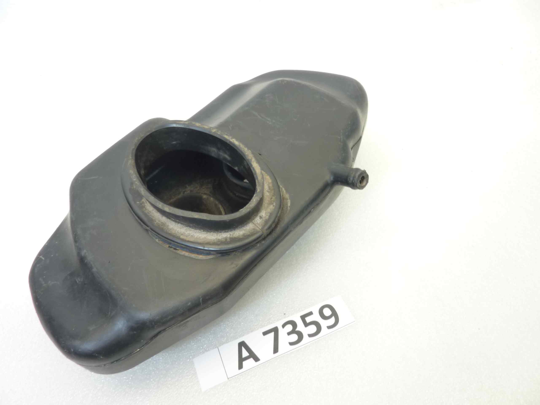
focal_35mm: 25
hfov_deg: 69.4
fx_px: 390
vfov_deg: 54.9
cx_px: 270
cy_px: 202
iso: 125
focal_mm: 4.1
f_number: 3.3
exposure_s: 1/13
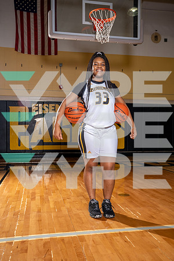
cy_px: 130
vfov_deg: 53.1
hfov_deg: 36.9
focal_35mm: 36
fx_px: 261
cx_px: 87
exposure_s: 1/250
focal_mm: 36
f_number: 6.3
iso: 320
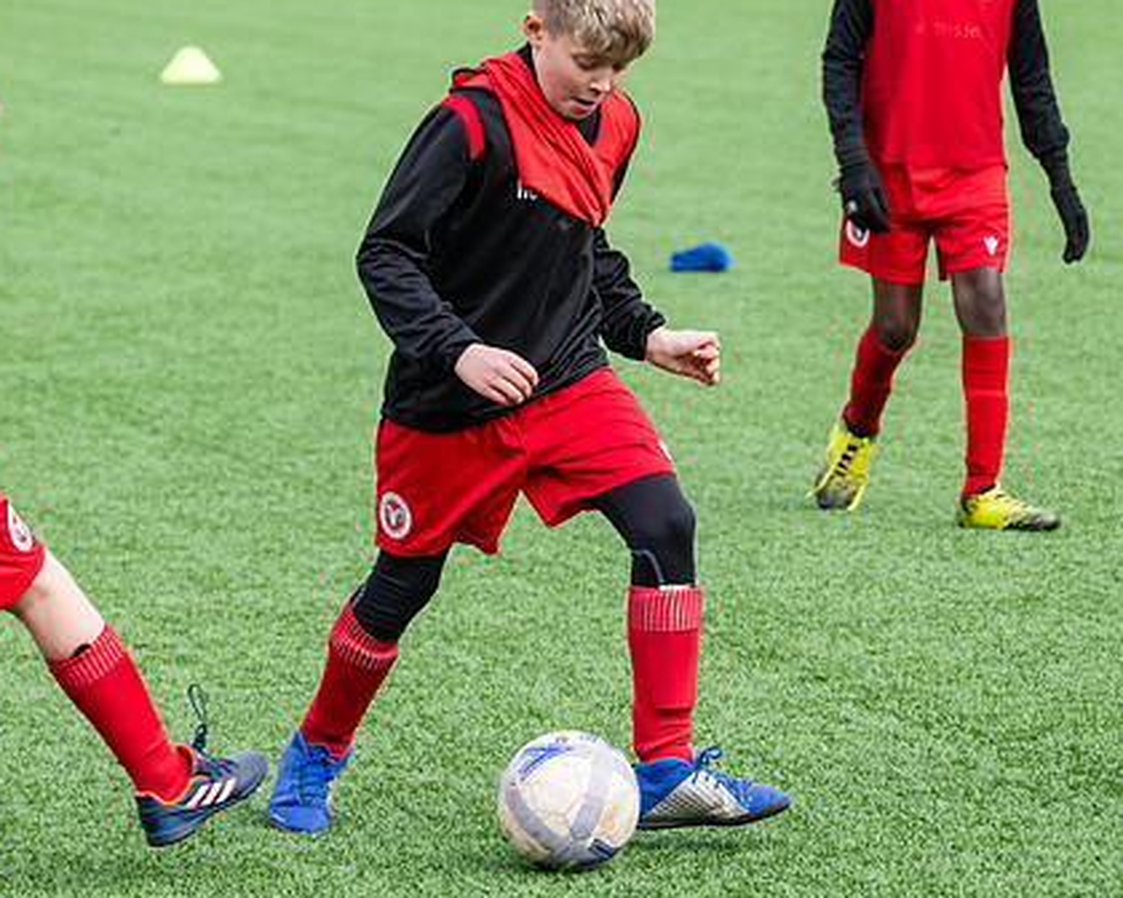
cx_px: 323
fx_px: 7378
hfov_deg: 8.7
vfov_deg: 7.0
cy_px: 489
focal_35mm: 222
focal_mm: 98
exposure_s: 1/640
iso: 200
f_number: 4
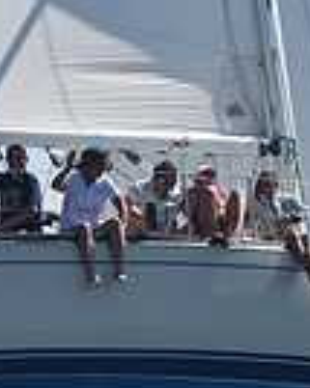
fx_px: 4570
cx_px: 171
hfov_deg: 3.9
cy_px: 48
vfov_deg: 4.9
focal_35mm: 398
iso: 250
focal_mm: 98
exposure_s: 1/1250
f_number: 5.6
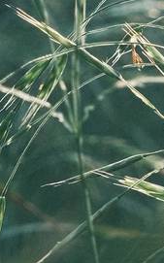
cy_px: 217
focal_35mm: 325
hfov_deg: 4.0
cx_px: 316
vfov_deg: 6.5
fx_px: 2328
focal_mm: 35.8
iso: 640
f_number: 5.6
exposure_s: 1/350
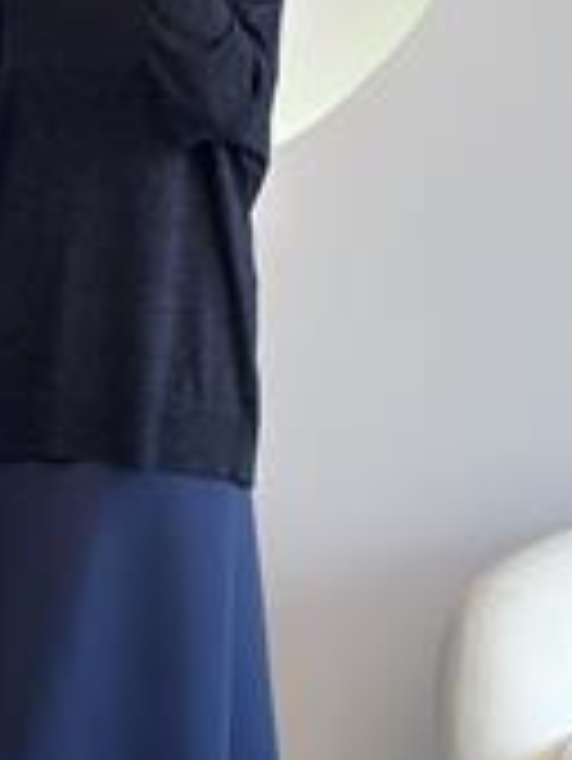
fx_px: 2575
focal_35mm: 117
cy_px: 169
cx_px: -68
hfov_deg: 12.4
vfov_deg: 16.7
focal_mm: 6.86
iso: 64
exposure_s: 1/151
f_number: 1.78
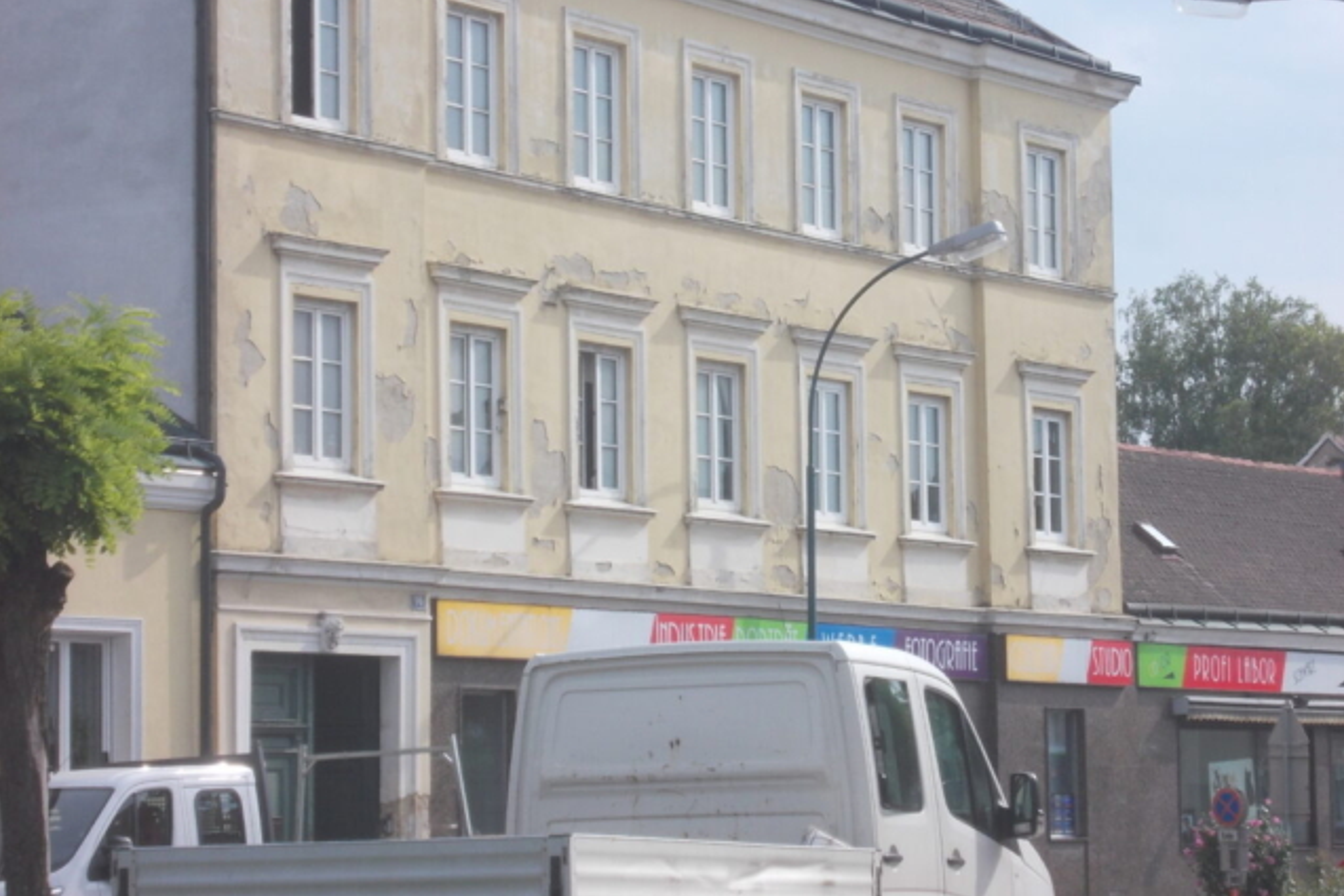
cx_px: 673
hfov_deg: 17.3
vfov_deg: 11.6
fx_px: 4406
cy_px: 401
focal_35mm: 118
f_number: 5.8
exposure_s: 1/250
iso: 80
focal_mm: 16
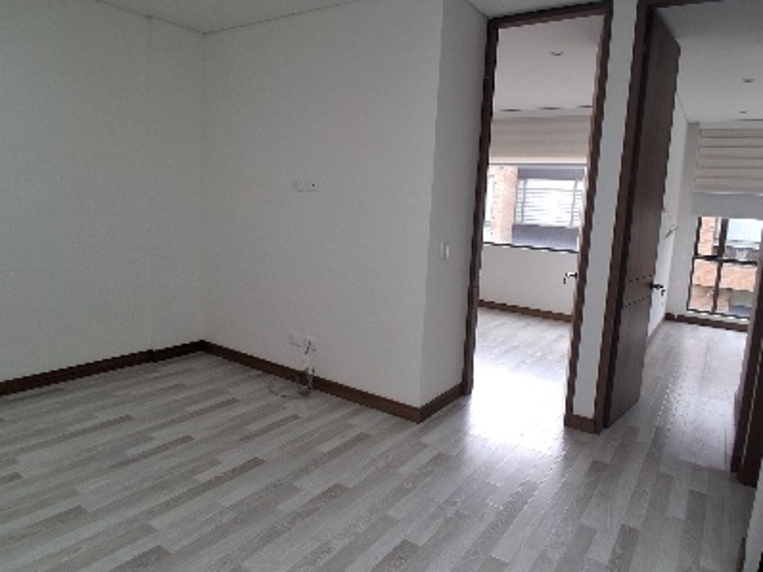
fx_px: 485
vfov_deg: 61.0
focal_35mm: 22
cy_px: 282
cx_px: 421
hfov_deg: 76.2
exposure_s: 1/100
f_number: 2.2
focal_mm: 1.4
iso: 50
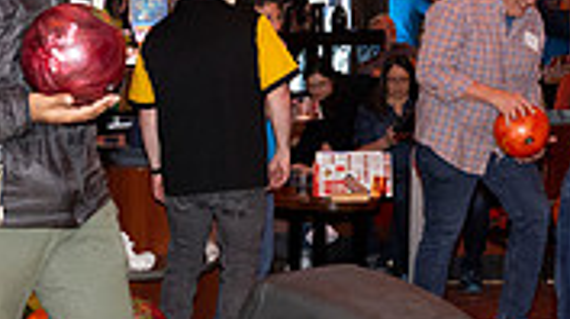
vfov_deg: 11.5
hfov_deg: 20.0
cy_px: 211
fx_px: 1585
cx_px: 52
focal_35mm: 105
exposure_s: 1/100
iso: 2000
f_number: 5.6
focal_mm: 30.5
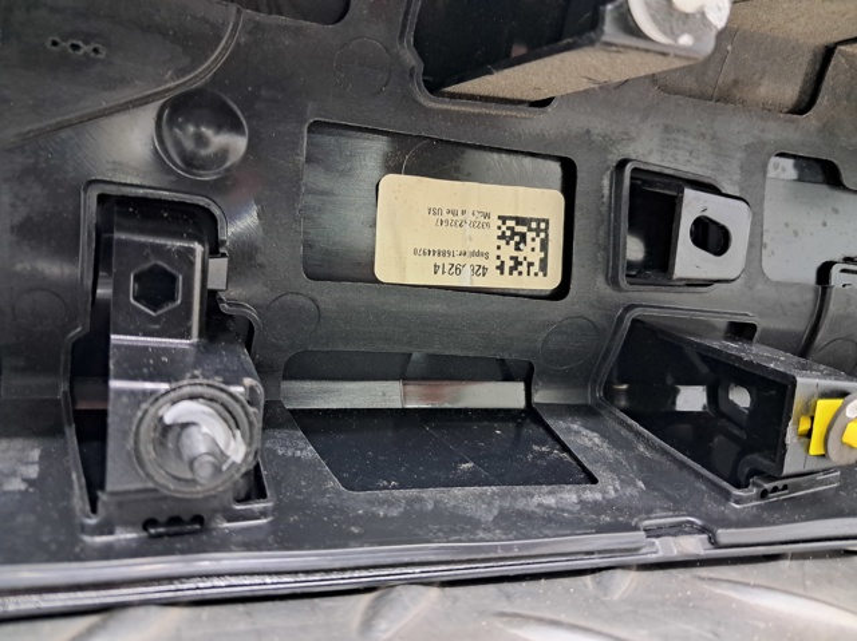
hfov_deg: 65.4
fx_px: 668
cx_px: 428
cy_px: 320
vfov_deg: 51.3
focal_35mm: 27
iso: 640
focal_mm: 4
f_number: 1.8
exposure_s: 1/33
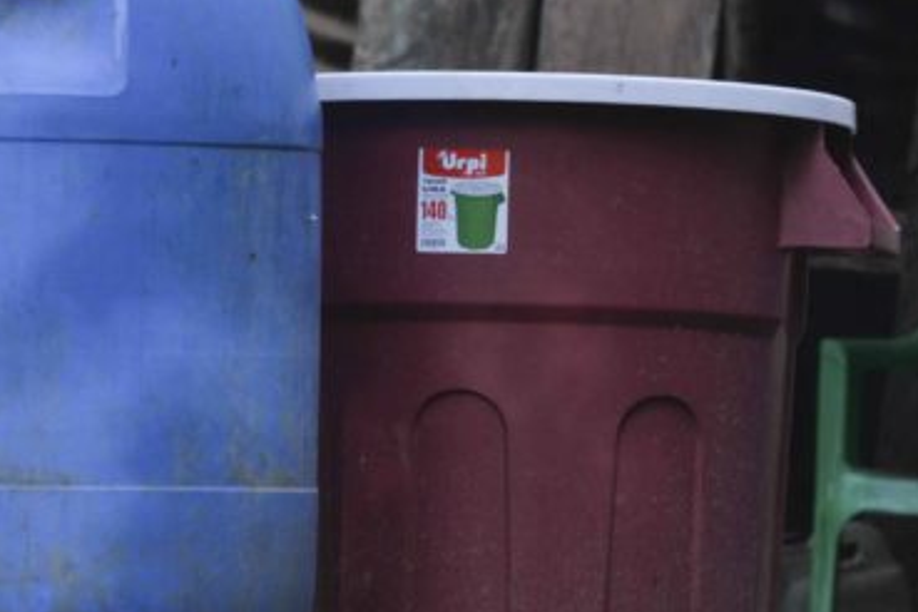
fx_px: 13463
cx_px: 537
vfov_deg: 2.6
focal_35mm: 528
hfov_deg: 3.9
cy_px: 269
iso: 640
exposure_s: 1/640
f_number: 8
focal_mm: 190
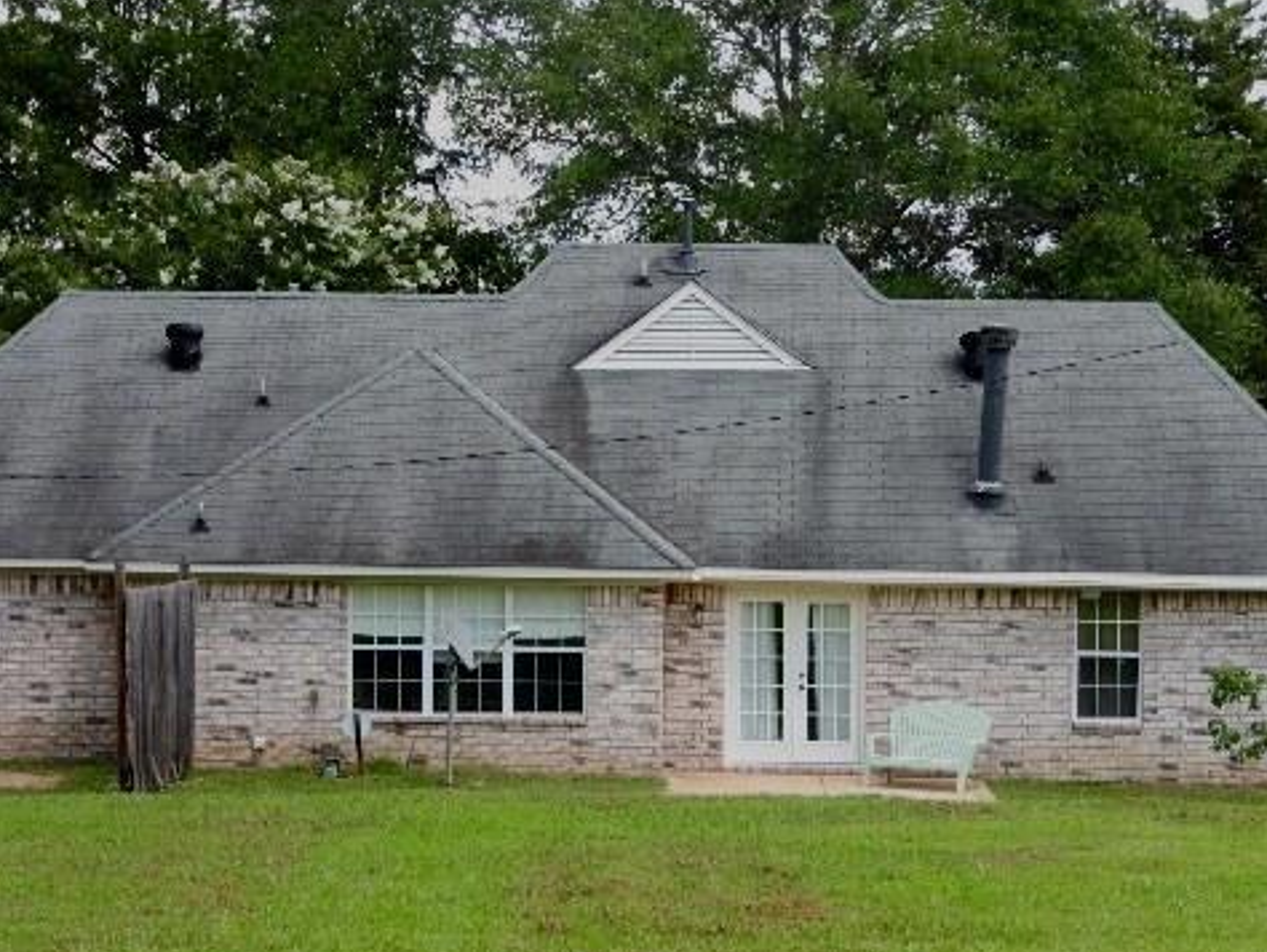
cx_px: 588
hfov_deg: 18.2
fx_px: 3955
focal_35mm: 108
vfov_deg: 13.7
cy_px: 521
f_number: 4.5
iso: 140
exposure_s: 1/250
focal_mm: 14.3
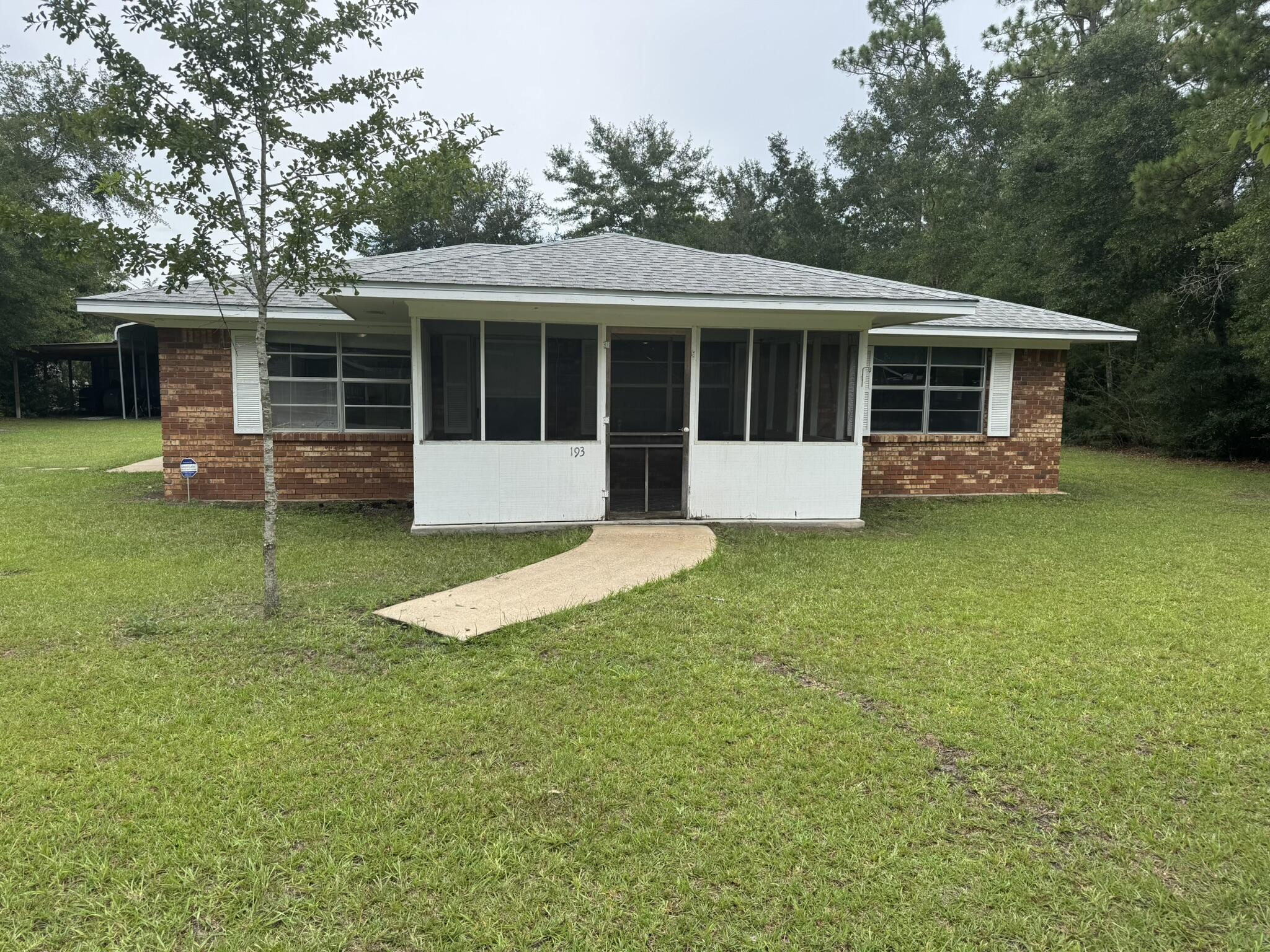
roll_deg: -0.5
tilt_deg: -6.5
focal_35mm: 24
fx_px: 881
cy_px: 476
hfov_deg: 71.6
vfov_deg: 56.8
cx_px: 635
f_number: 1.78
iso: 80
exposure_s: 1/1923
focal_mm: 6.76
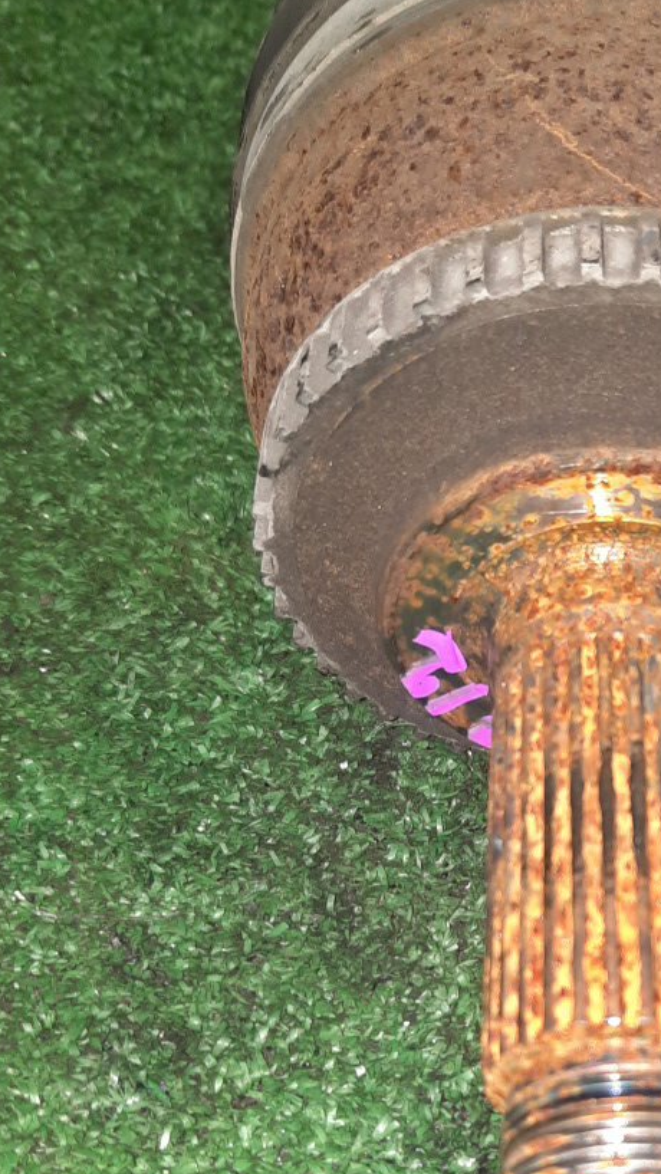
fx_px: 1495
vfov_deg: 42.2
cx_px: 602
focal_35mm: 48
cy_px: 799
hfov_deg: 24.2
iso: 492
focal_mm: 4.6
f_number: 2
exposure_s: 1/25
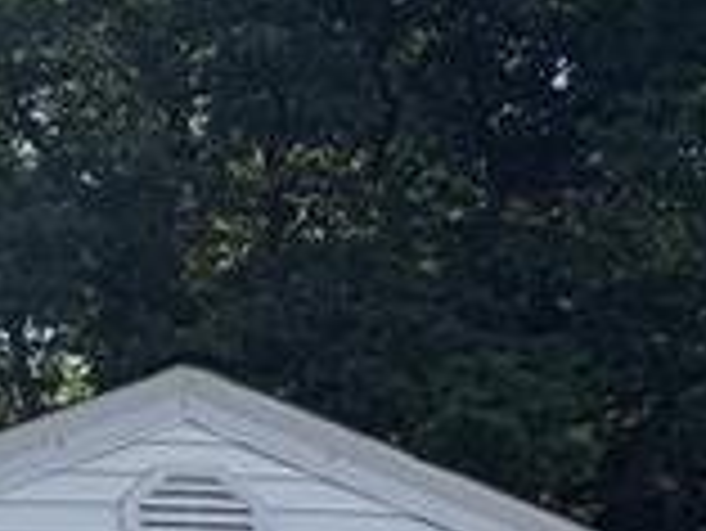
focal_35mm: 122
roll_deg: +3.1
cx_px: -508
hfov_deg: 14.5
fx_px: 2490
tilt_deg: +18.9
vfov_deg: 11.8
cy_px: 693
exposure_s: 1/3021
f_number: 1.78
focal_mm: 6.76
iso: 100
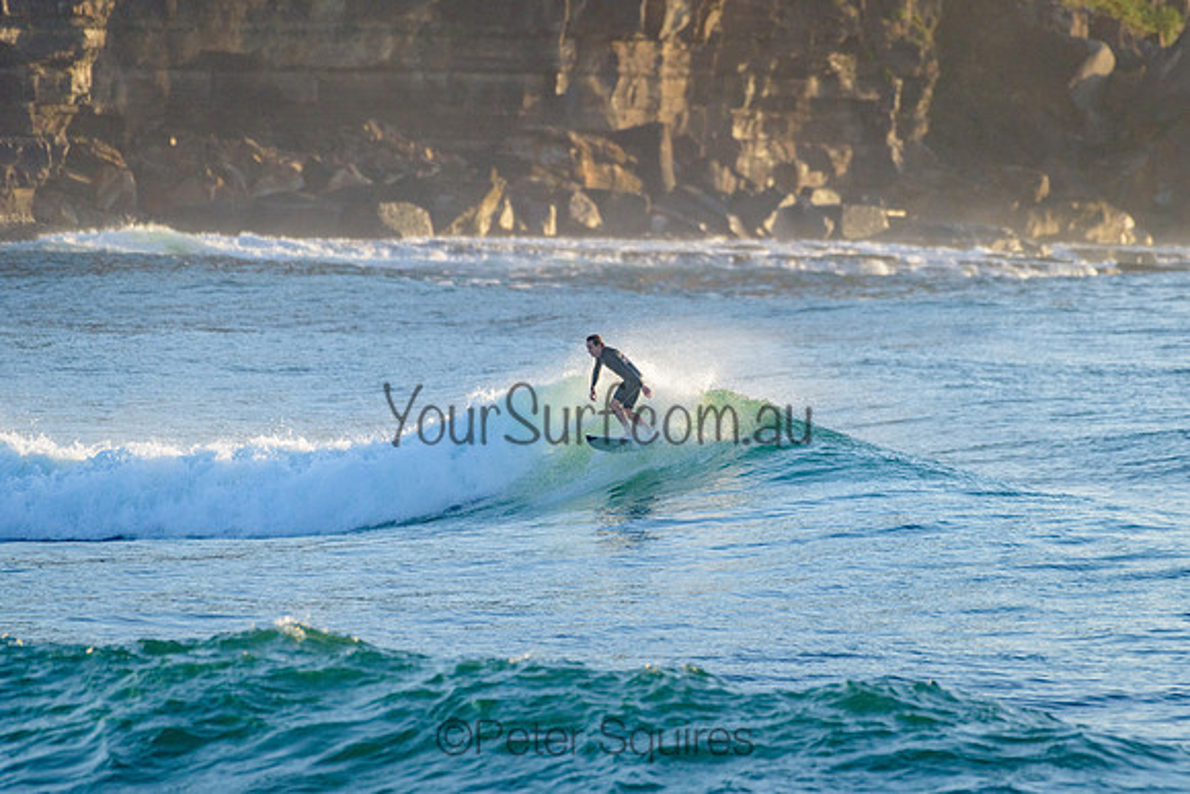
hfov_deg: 3.4
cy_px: 318
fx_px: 20259
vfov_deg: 2.2
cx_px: 699
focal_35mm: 613
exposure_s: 1/2000
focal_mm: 500
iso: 500
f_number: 5.6
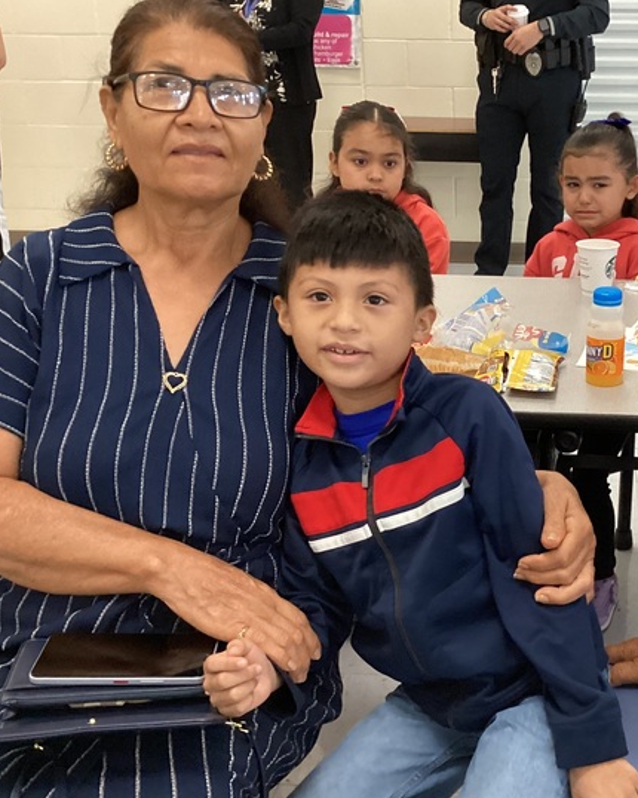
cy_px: 396
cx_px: 527
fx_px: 1063
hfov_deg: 32.3
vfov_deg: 41.2
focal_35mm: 45
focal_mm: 3.3
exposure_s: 1/33
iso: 320
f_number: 2.4
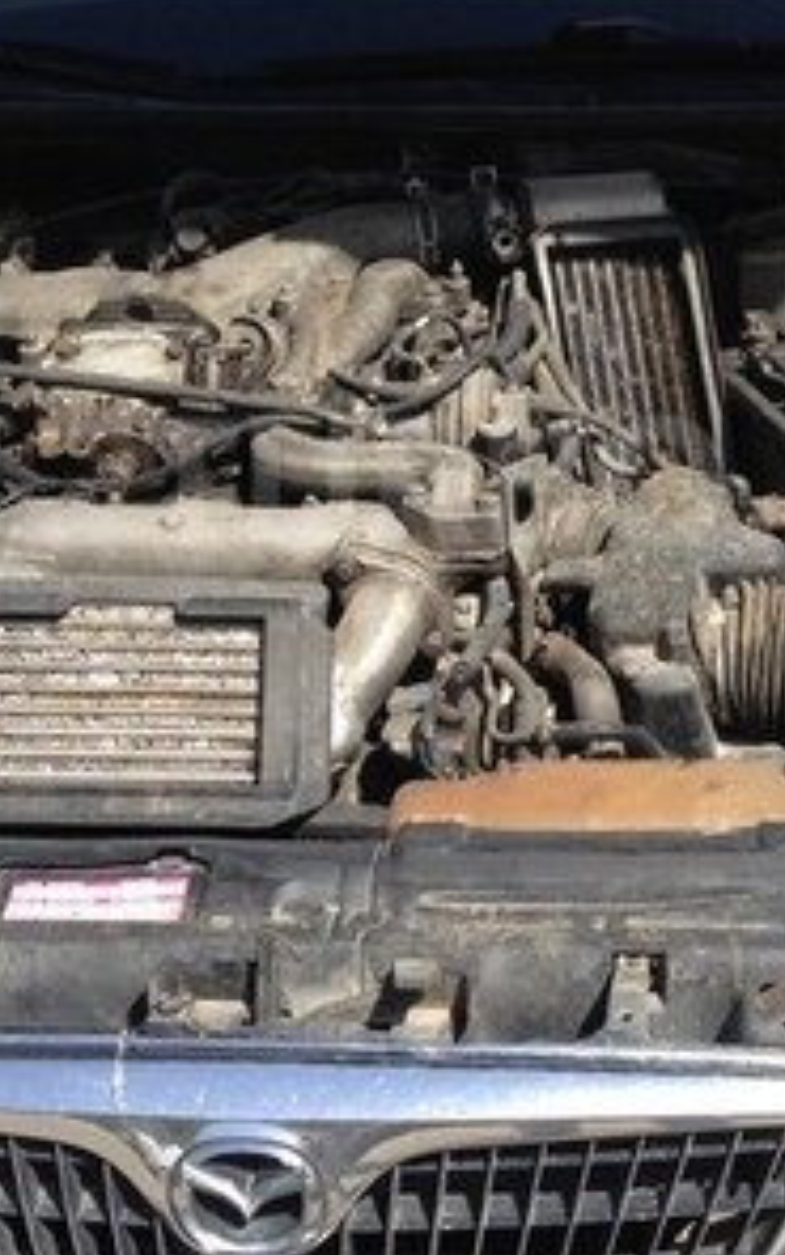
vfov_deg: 26.4
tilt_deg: -24.3
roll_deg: +1.8
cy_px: 481
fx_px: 2670
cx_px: 577
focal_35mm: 78
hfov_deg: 16.6
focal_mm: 4.12
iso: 50
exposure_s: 1/847
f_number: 2.4
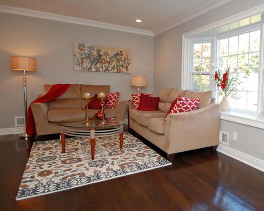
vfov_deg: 56.7
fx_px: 195
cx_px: 204
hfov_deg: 63.3
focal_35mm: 25
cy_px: 96
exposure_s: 1/80
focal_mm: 10
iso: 400
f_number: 4
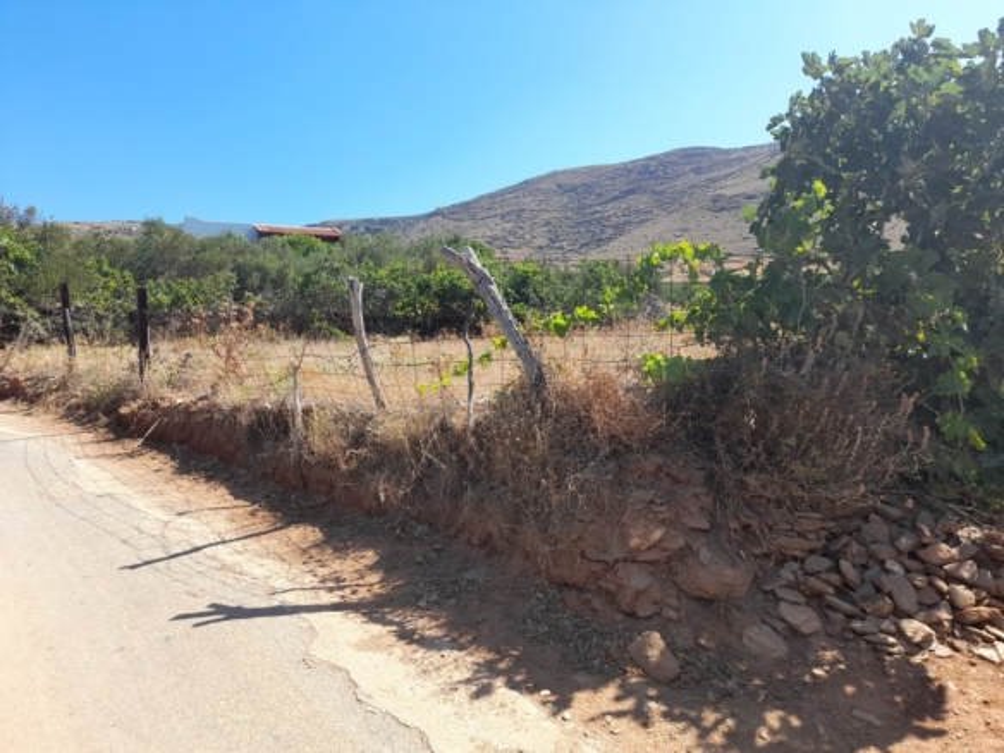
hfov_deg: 69.4
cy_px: 376
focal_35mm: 25
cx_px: 502
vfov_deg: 54.9
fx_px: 725
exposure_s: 1/445
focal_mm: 4.6
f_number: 2
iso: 20
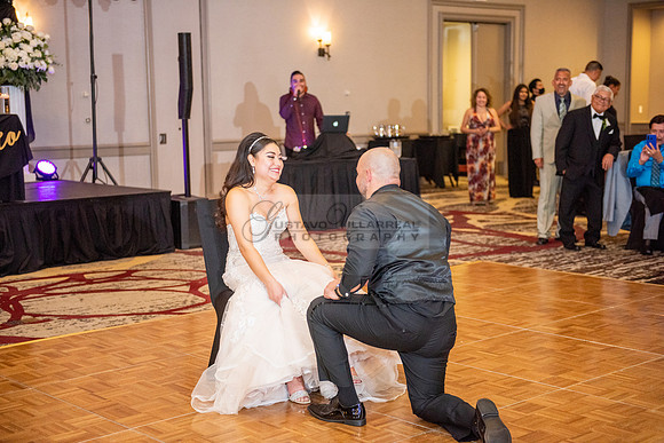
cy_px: 222
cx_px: 332
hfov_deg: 35.6
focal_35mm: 56
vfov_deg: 24.2
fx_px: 1033
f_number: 2.8
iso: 1600
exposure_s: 1/250
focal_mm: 56
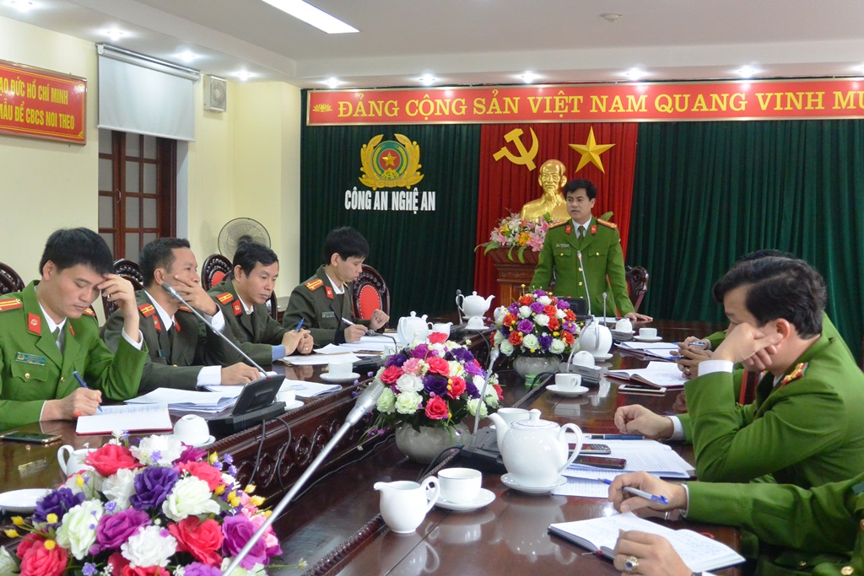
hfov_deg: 48.5
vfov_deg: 33.4
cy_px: 288
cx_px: 432
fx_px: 960
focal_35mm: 40
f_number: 4.2
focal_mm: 15.1
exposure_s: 1/50
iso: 800
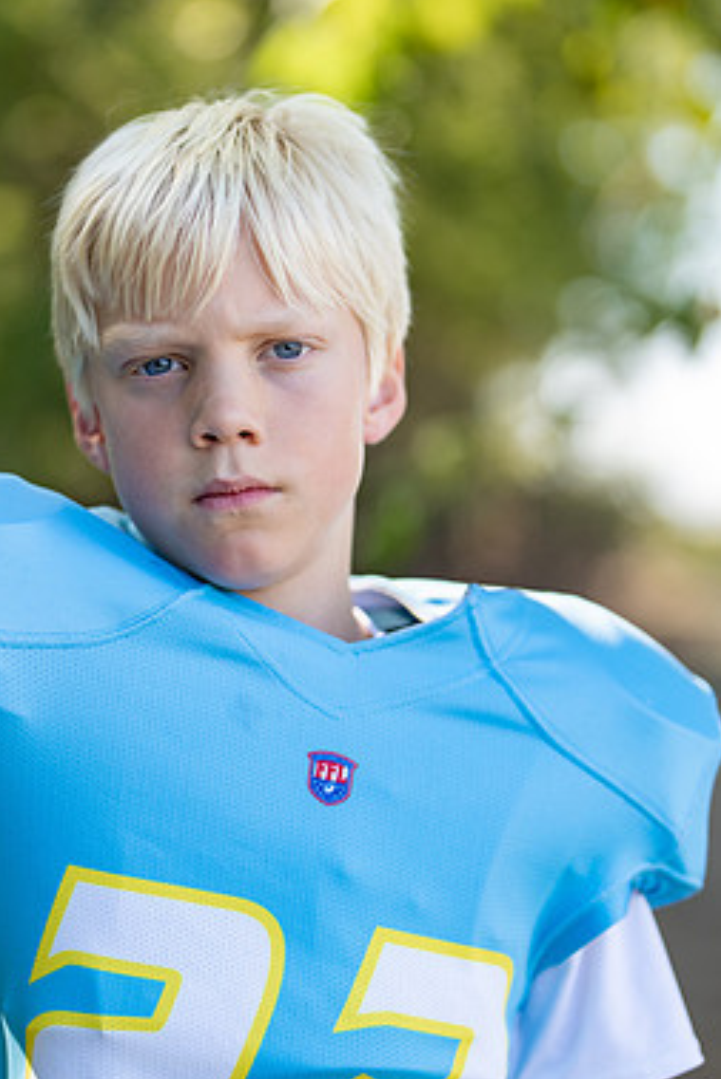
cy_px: 584
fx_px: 2761
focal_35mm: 92
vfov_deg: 22.1
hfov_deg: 14.9
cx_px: 271
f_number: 1.2
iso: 100
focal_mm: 50
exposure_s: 1/1600
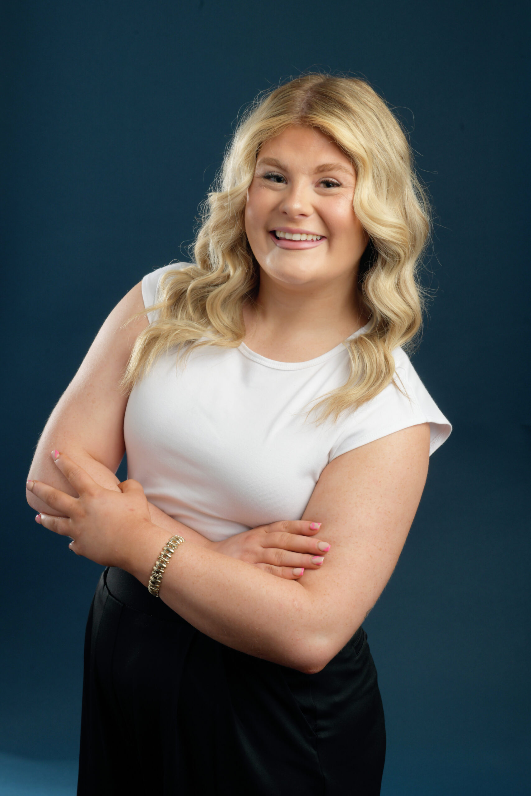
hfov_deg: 21.9
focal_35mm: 62
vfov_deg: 32.4
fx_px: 1371
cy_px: 398
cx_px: 266
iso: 125
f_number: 14
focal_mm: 62
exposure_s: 1/200
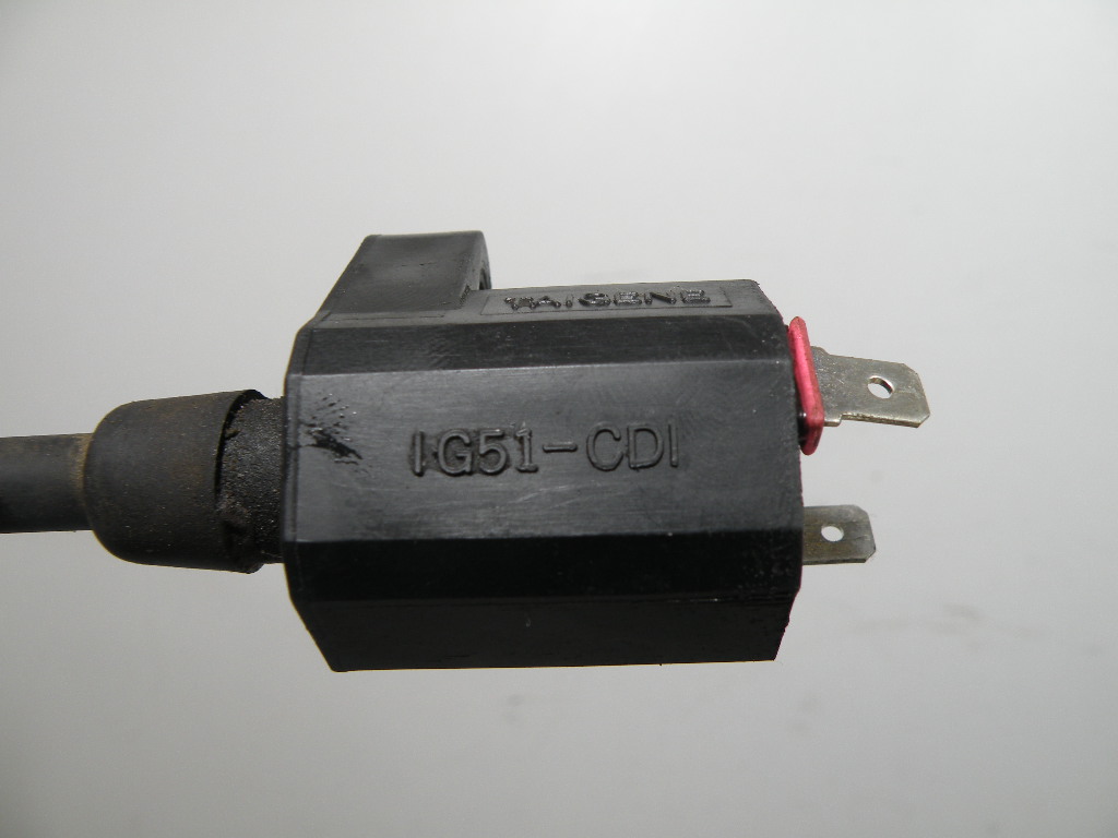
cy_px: 419
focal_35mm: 27
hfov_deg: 65.3
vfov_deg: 51.4
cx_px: 559
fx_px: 872
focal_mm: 4.7
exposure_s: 1/96.8
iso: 64
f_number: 3.5
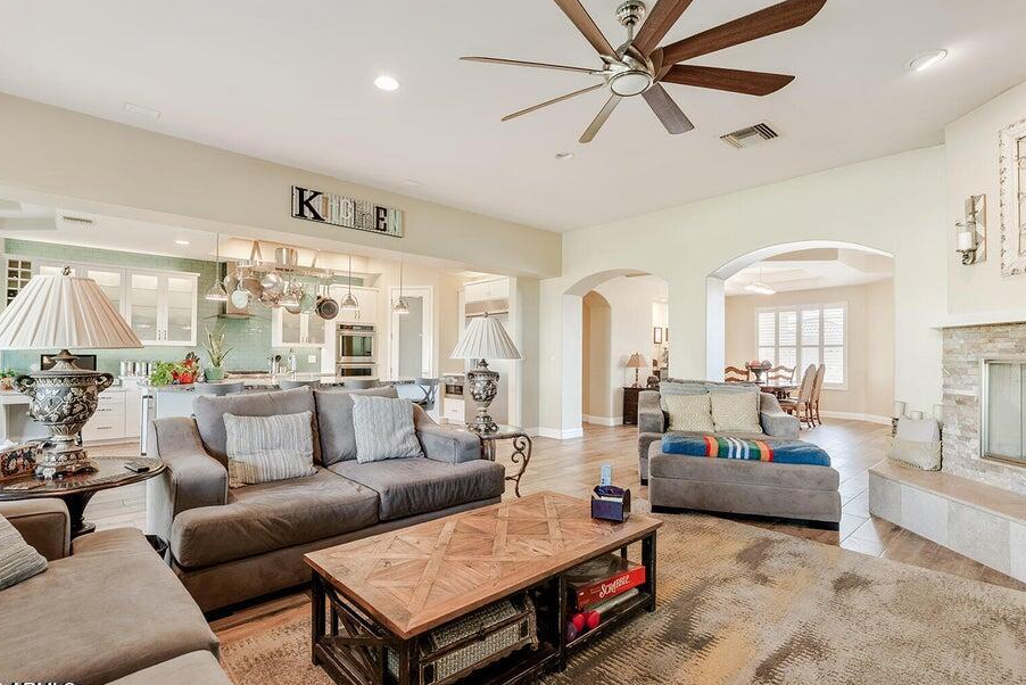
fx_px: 485
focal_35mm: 17
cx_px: 499
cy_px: 358
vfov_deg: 70.4
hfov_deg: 93.2
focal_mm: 16
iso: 100
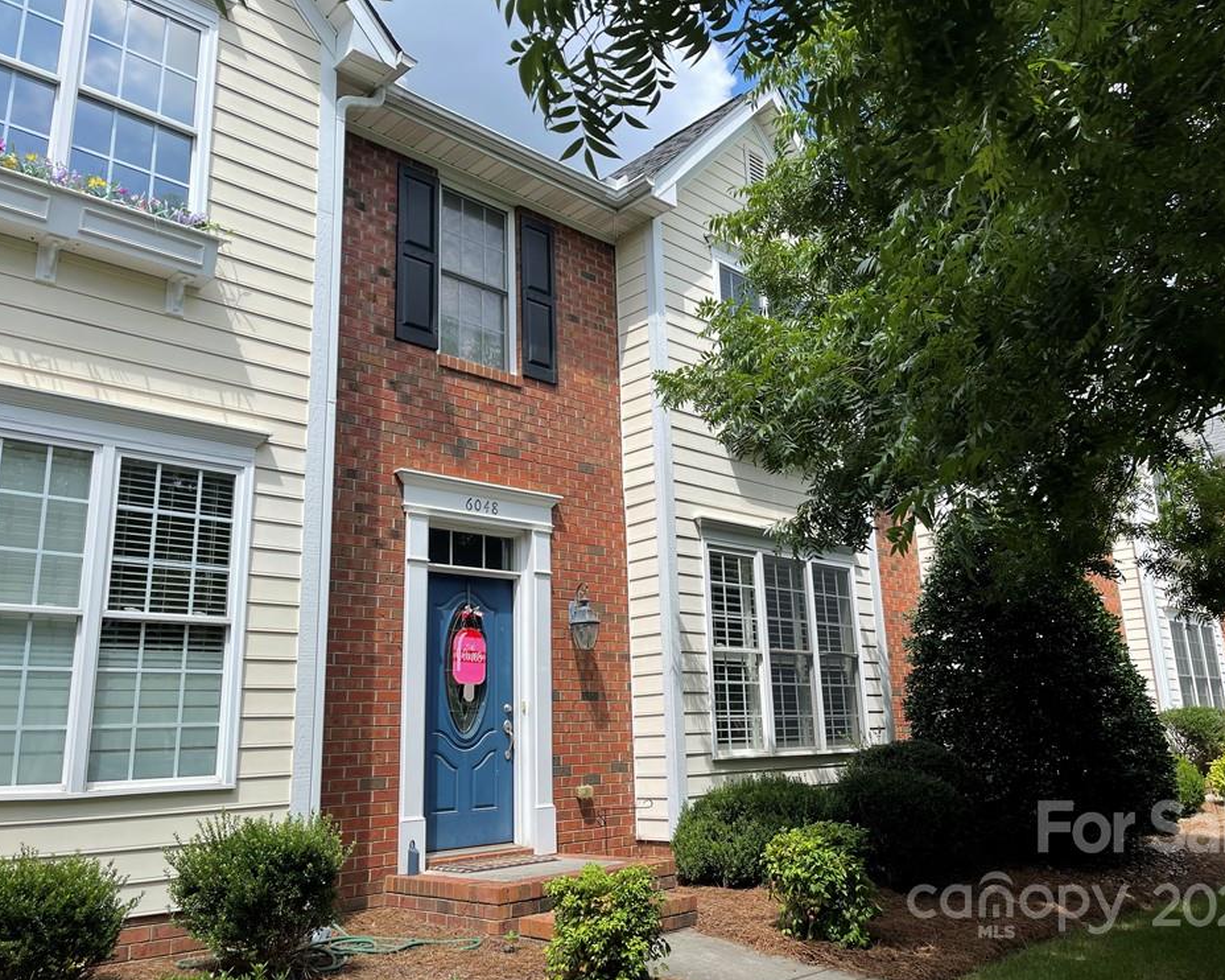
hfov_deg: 62.2
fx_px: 1015
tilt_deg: +13.9
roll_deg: +2.5
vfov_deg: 51.5
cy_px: 485
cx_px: 627
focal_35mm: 28
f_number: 1.6
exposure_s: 1/2336
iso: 32
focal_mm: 5.1
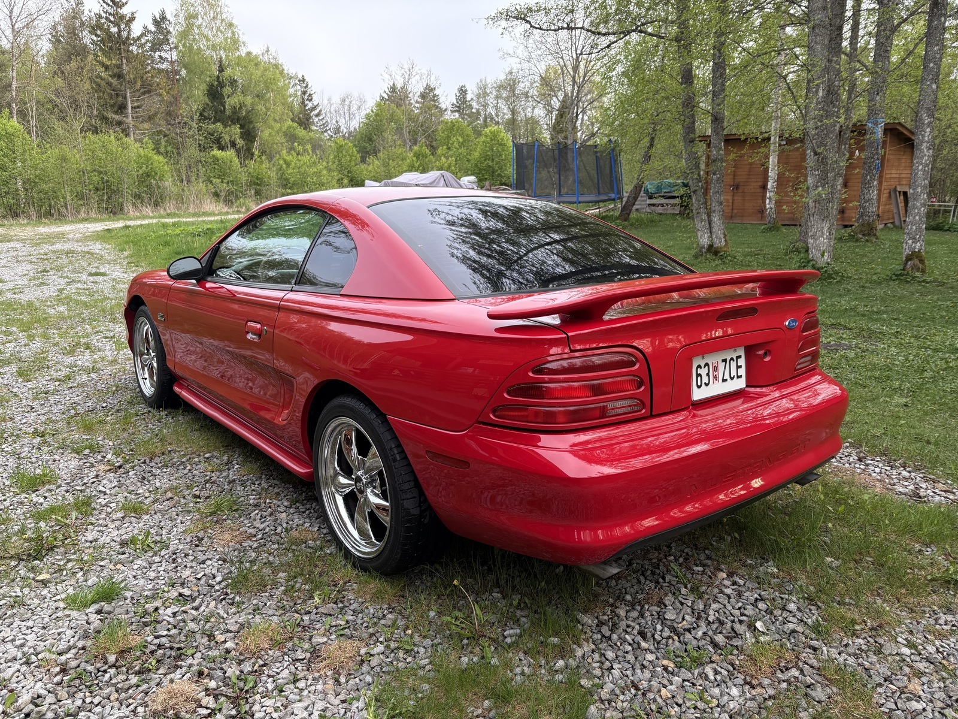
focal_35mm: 26
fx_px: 720
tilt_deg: -13.8
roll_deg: +1.3
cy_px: 360
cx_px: 479
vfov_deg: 53.1
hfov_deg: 67.3
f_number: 1.6
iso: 80
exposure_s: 1/236
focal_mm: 5.96
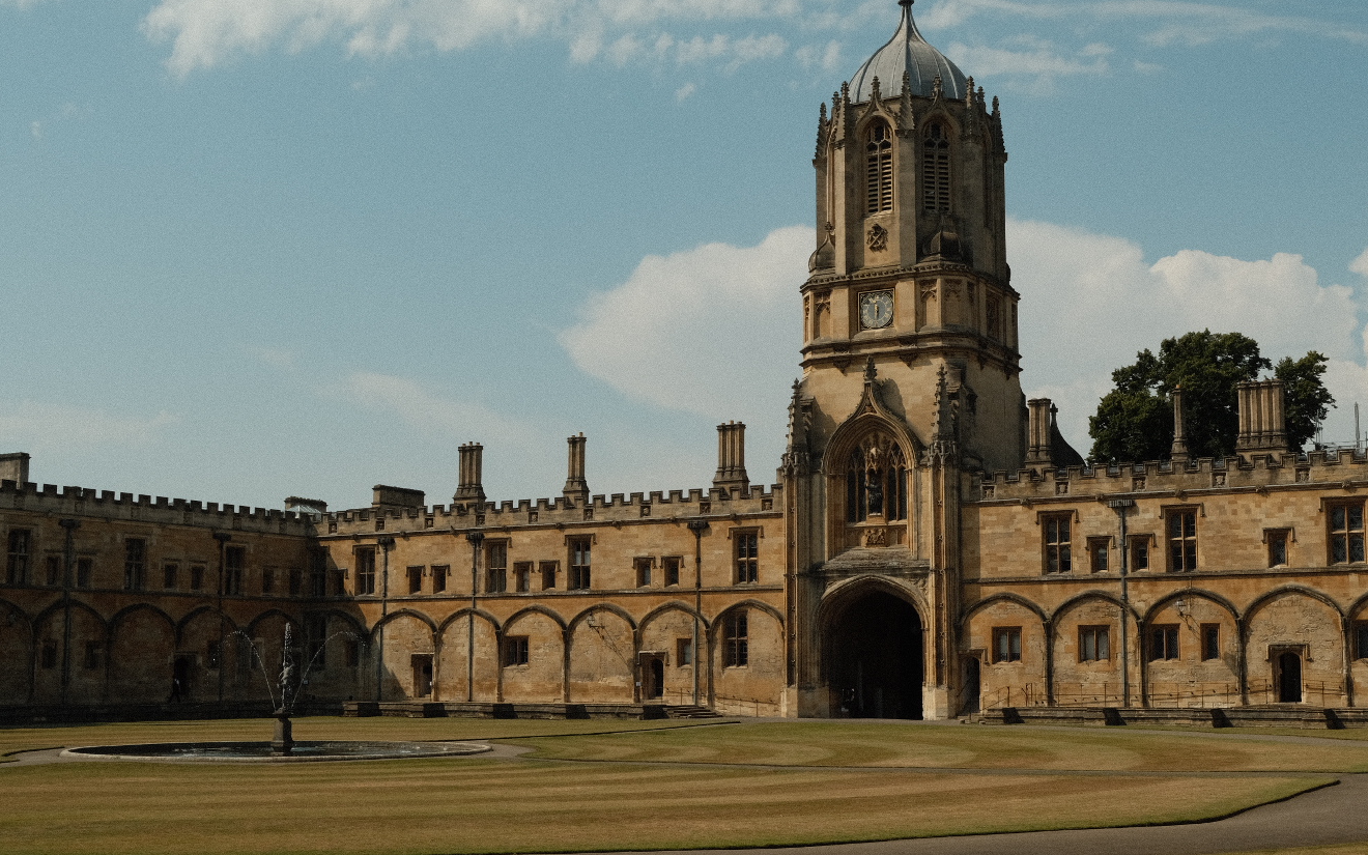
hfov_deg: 41.8
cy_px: 466
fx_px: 1790
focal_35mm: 48
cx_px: 761
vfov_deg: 26.9
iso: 160
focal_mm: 23
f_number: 8
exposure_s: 1/600
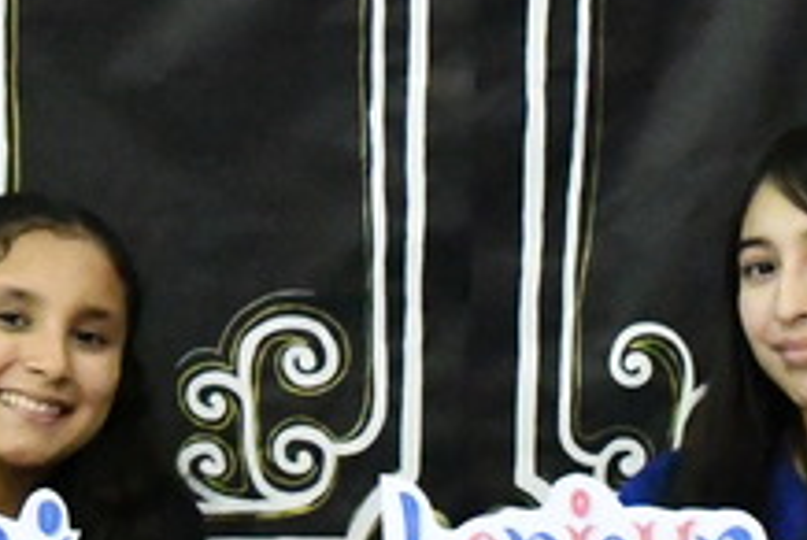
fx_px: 4108
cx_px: 374
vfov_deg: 7.5
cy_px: 80
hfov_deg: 11.2
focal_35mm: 183
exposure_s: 1/250
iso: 16000
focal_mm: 26
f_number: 8
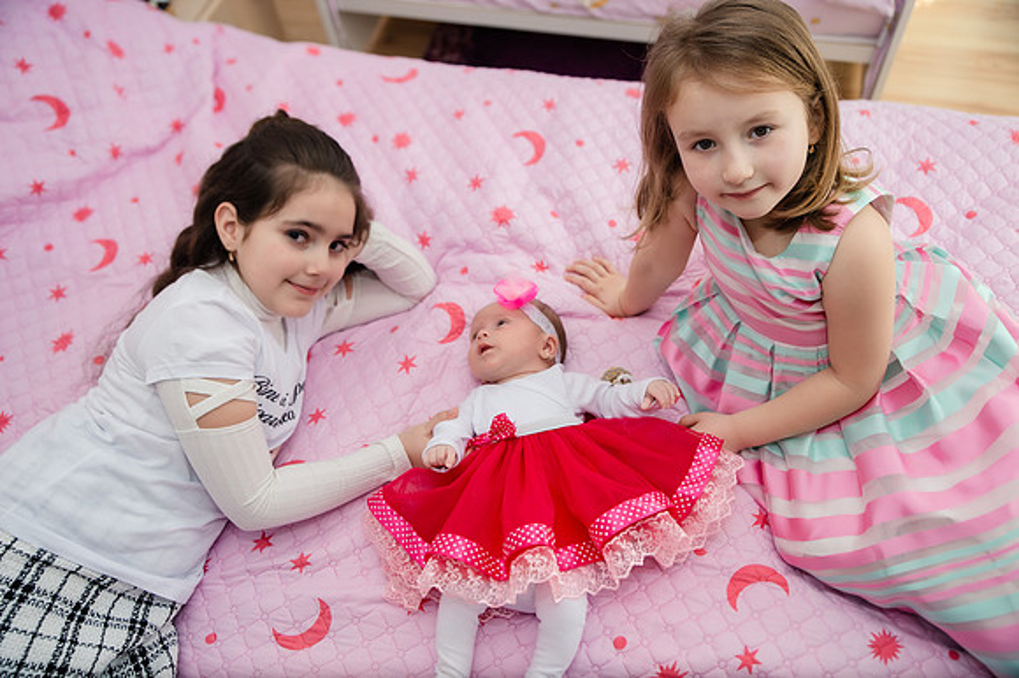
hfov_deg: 60.3
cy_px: 339
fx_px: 877
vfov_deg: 42.3
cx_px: 510
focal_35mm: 31
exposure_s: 1/250
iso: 250
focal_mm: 31
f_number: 3.2
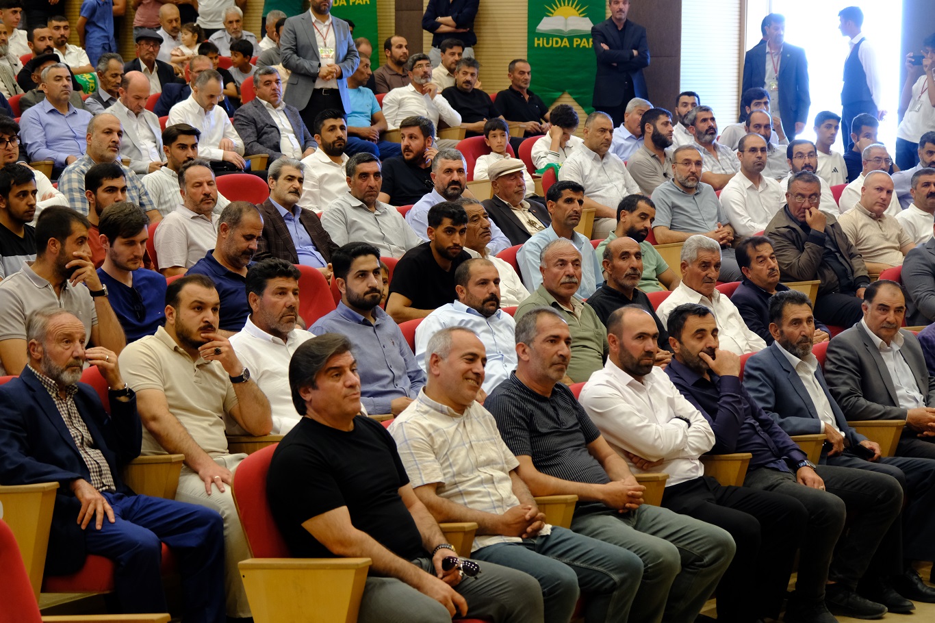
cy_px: 312
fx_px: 2129
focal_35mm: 82
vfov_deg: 16.6
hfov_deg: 24.8
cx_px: 468
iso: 1600
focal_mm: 54.5
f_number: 4
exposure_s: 1/50
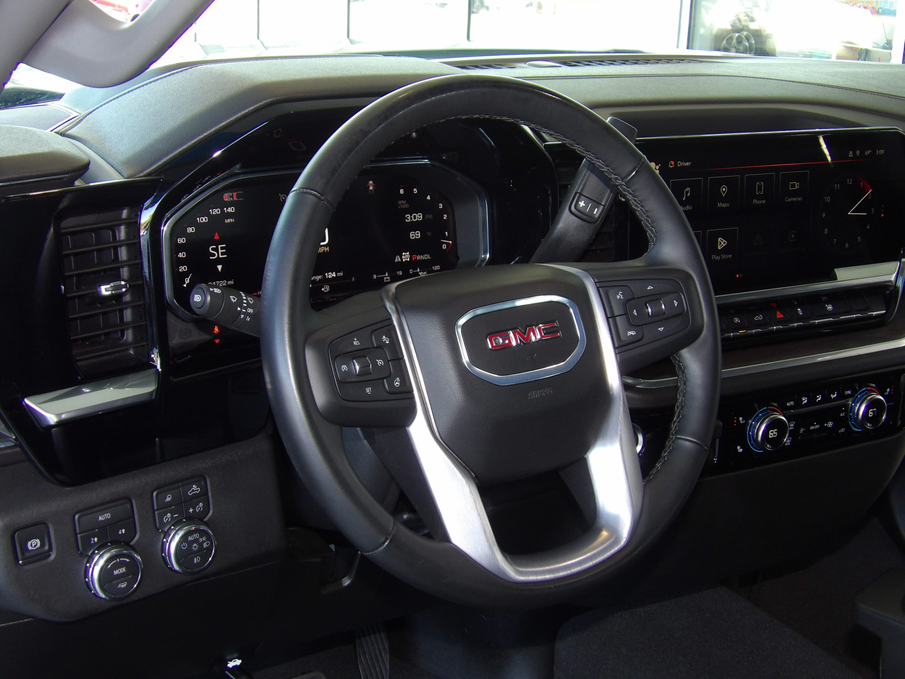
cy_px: 340
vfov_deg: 31.5
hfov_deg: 41.2
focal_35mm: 46
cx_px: 452
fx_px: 1203
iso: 200
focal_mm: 8.2
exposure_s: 1/29
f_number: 3.8
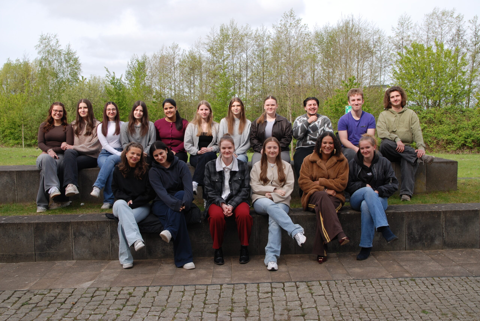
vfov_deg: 34.3
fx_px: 521
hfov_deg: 49.5
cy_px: 160
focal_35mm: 39
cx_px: 240
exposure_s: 1/160
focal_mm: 26
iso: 100
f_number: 6.3
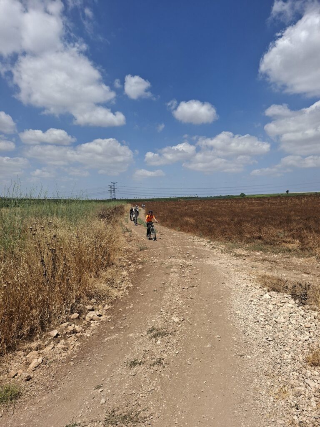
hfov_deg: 58.9
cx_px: 160
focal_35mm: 23
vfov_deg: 73.9
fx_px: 283
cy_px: 214
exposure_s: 1/2410
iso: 50
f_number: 1.8
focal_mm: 5.54
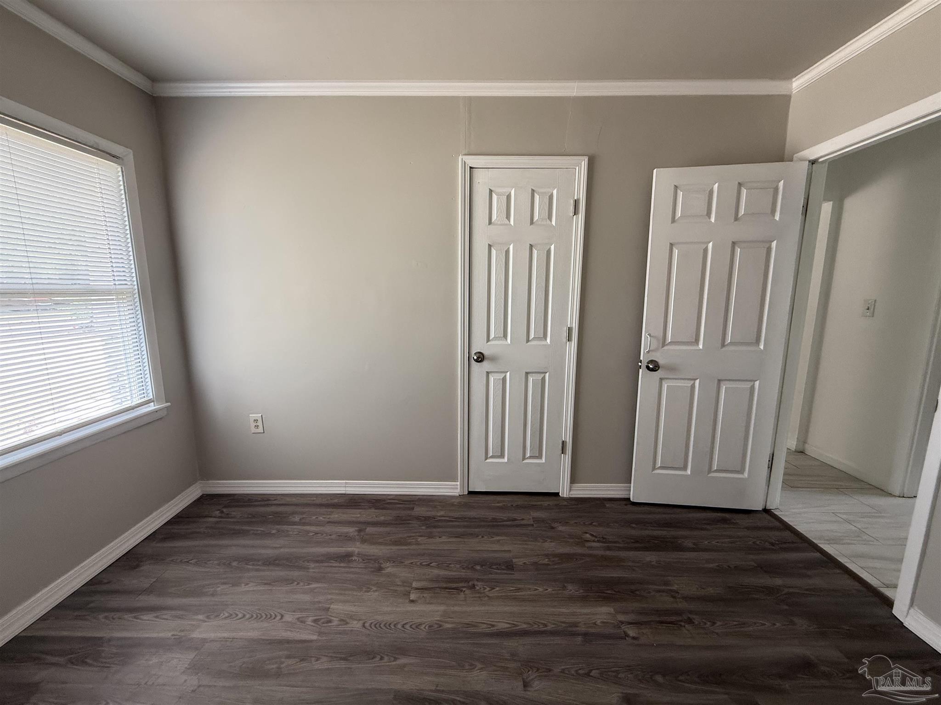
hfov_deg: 102.1
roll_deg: -0.4
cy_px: 352
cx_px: 470
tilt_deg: -7.9
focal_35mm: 14
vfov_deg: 85.7
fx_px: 381
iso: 160
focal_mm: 2.22
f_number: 2.2
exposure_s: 1/99
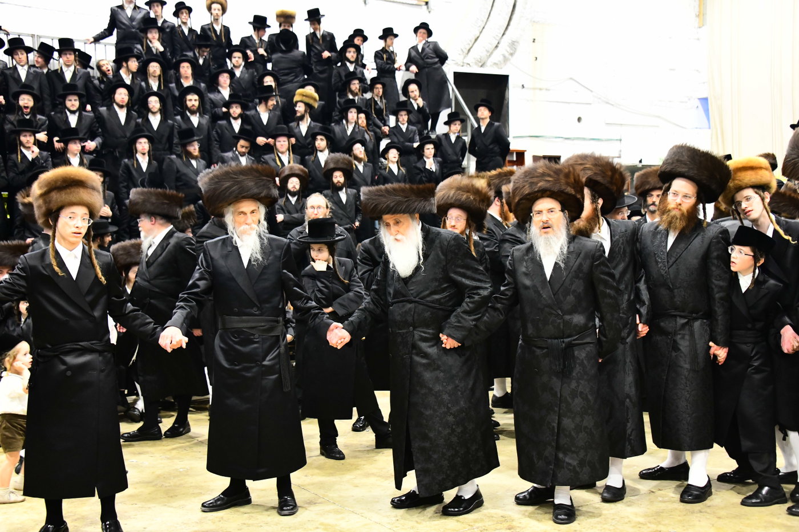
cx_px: 400
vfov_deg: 29.9
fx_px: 999
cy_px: 266
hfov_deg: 43.6
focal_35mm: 45
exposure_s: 1/160
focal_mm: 45
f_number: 5.6
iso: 6400
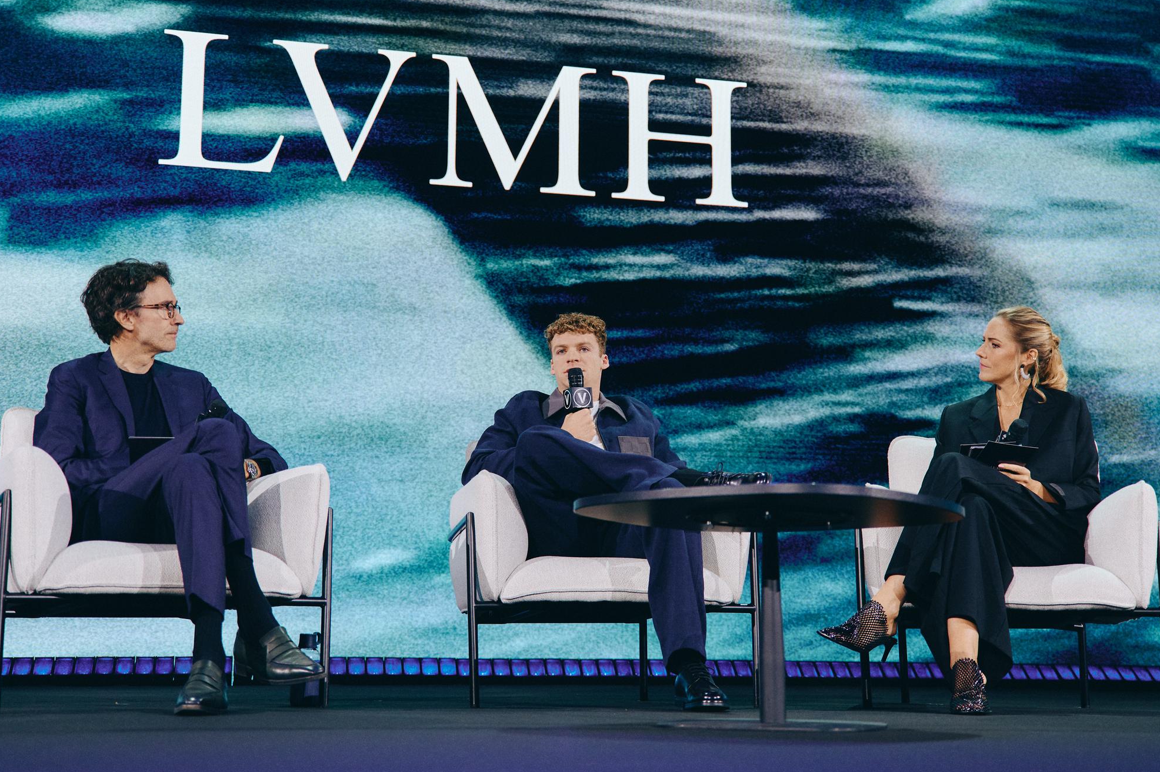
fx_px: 1546
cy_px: 386
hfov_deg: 41.1
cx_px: 582
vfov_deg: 28.0
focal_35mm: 48
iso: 1000
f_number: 2.8
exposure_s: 1/250
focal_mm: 42
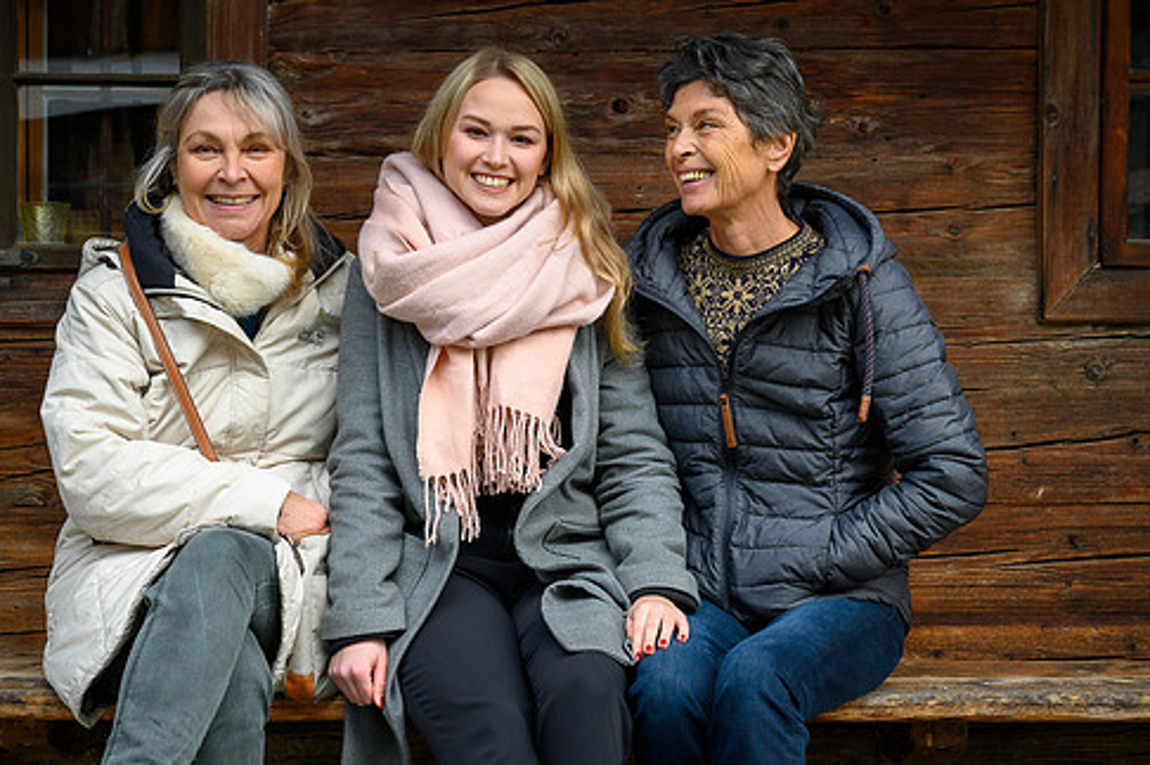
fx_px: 2457
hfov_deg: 26.3
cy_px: 518
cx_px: 562
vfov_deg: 17.6
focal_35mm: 77
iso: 640
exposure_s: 1/160
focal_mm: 51
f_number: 6.3
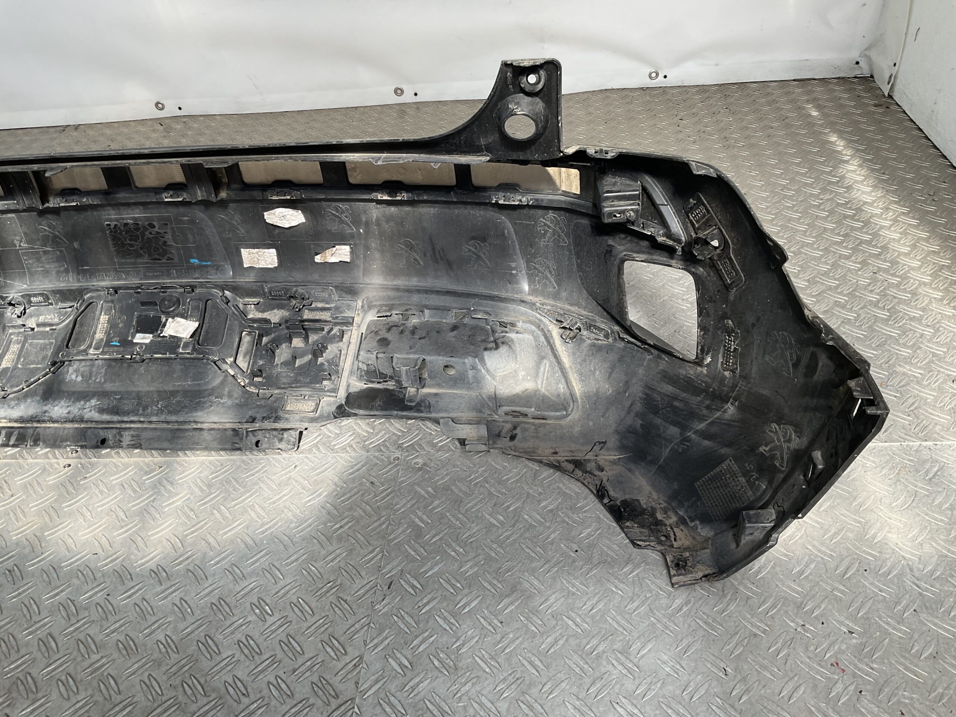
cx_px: 478
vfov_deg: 48.2
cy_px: 358
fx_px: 801
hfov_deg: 61.7
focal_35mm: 29
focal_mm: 3
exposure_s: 1/255
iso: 16
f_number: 1.8
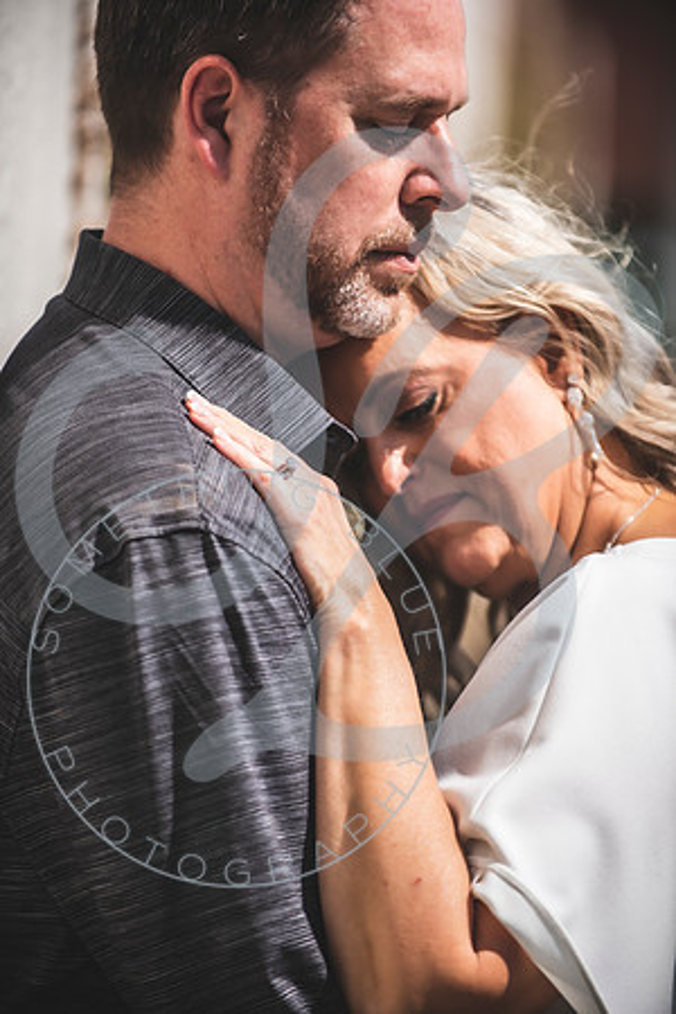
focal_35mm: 200
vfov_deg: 10.3
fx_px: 5633
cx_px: 338
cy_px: 507
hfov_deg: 6.9
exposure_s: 1/3200
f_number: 2.8
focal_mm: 200
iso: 100
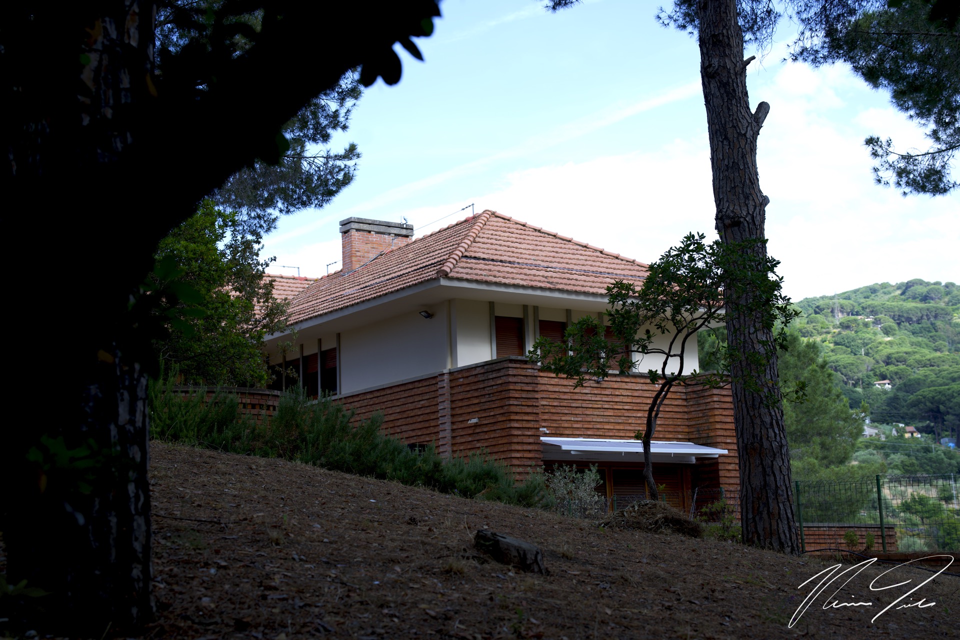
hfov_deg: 36.2
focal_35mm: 55
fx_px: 1467
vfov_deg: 24.6
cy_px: 320
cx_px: 480
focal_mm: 55
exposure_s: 1/250
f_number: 4.5
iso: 100
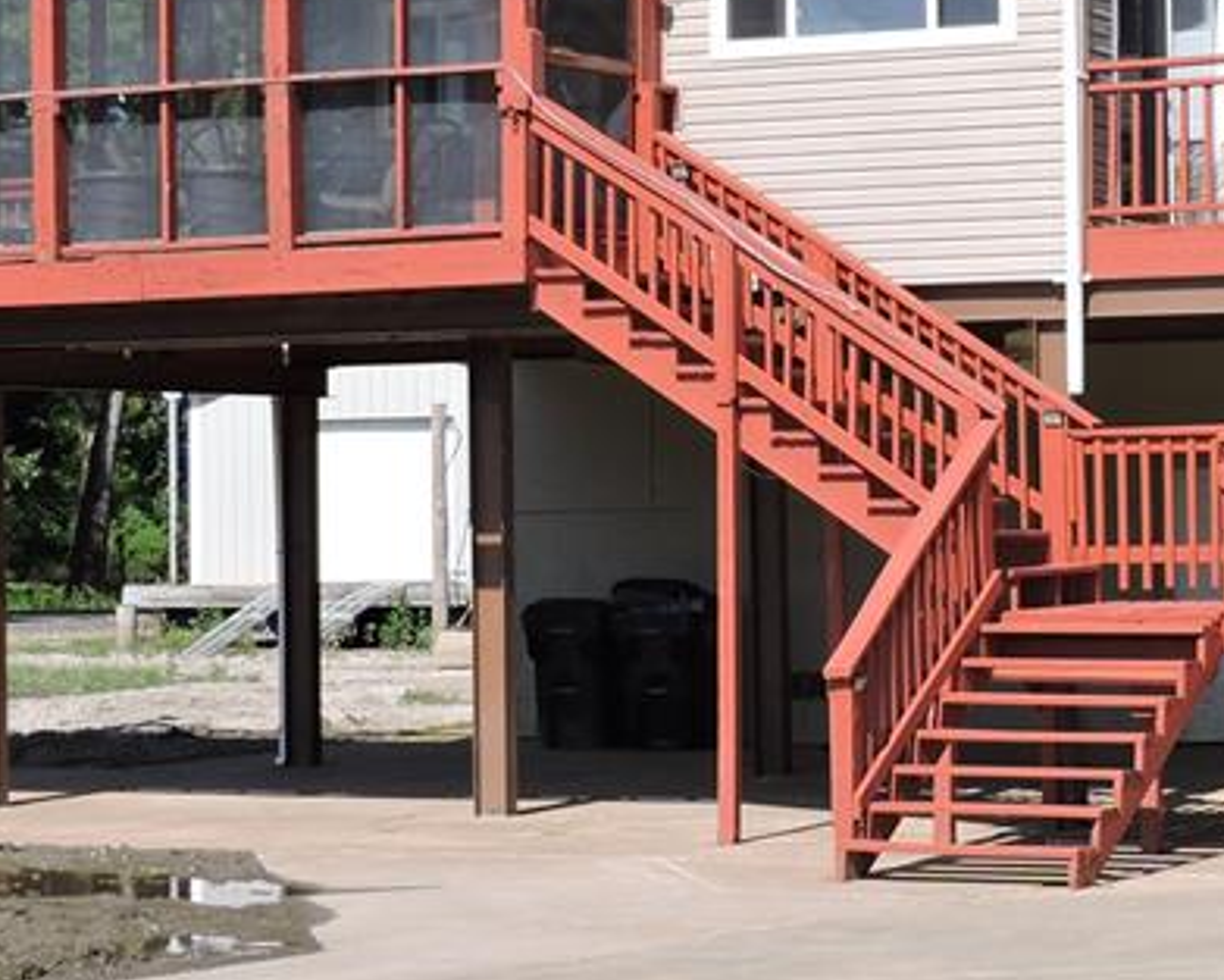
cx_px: 1093
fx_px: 4348
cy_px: 304
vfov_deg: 12.8
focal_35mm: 120
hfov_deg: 15.8
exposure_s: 1/800
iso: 100
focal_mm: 8.4
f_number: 3.5
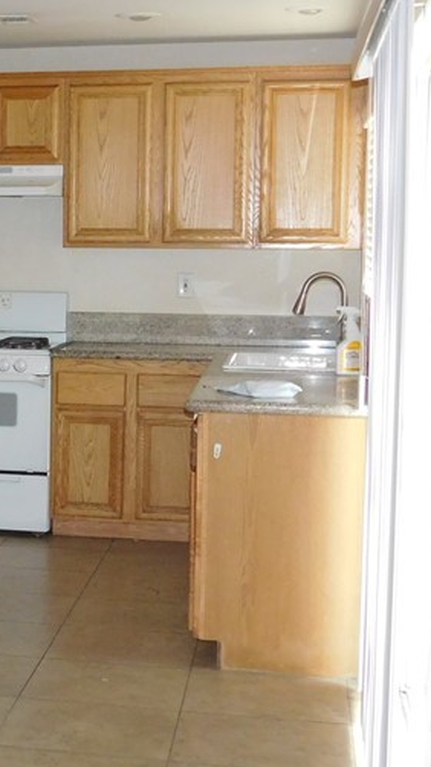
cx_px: -182
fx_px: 1627
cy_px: 353
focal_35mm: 80
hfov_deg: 14.3
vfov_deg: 26.5
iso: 360
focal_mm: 6.3
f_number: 3.5
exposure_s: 1/30
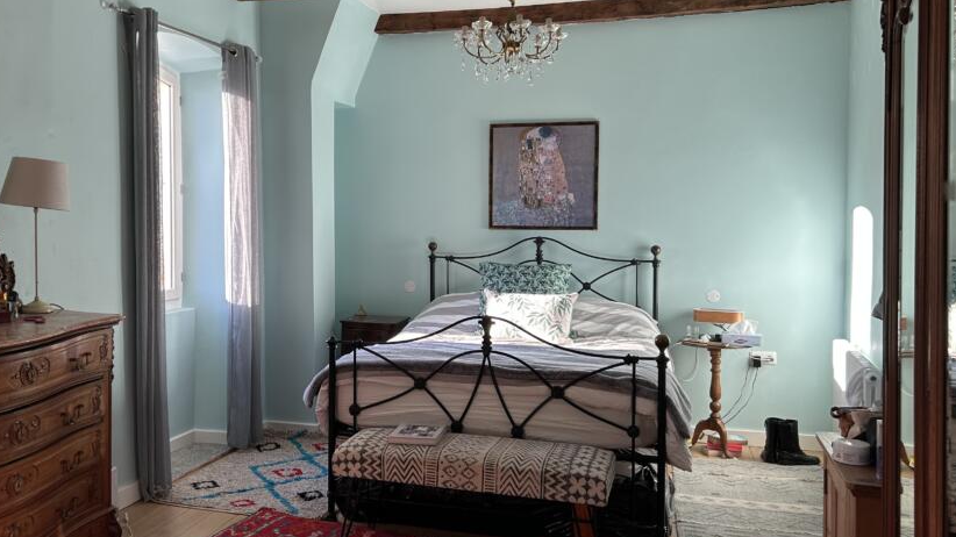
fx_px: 862
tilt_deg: -1.0
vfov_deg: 34.5
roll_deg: +0.0
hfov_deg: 57.7
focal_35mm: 34
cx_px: 393
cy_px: 222
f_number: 1.5
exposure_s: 1/138
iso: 32
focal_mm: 5.7
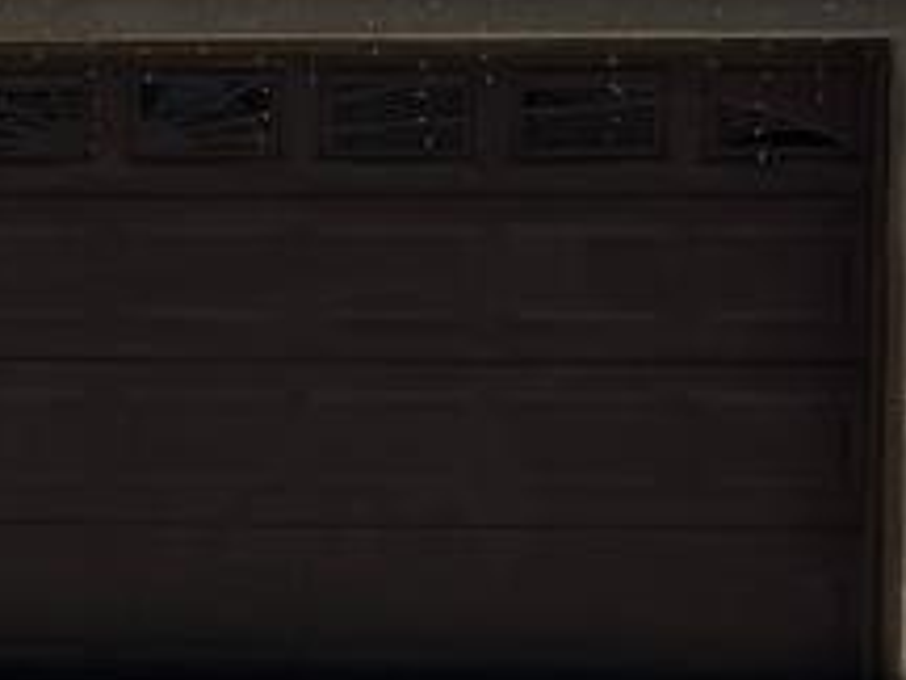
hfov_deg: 10.5
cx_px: -1099
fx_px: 4371
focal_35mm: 167
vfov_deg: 8.9
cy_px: 367
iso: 80
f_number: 1.78
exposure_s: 1/6410
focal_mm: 6.76
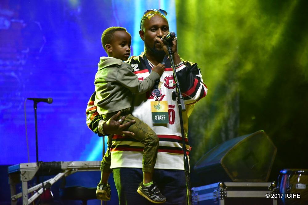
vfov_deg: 4.6
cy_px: 102
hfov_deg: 6.9
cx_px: 154
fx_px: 2568
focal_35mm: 300
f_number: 5.6
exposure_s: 1/160
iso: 2000
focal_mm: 300
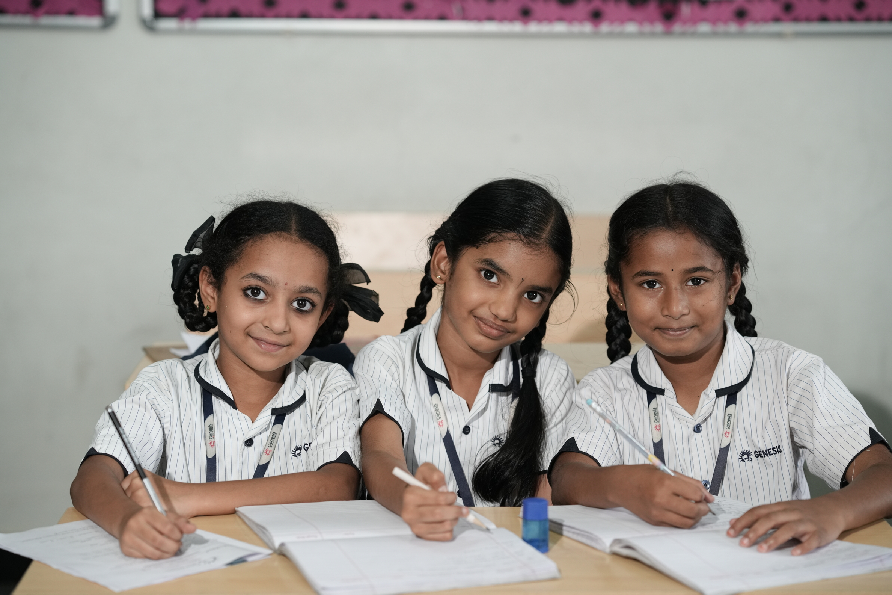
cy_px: 298
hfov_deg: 23.9
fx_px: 2106
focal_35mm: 85
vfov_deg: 16.1
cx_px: 446
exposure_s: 1/640
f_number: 2.8
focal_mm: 85
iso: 800
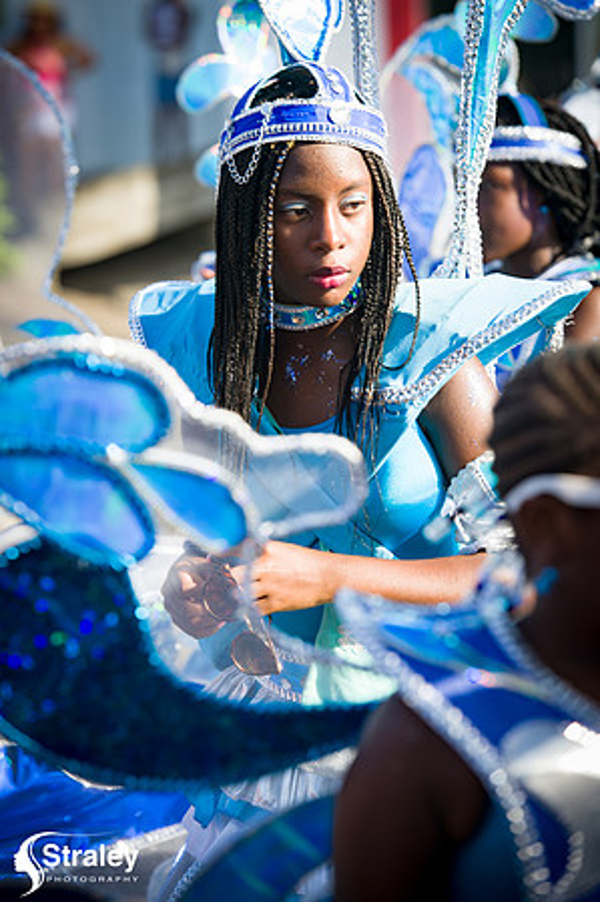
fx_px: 3758
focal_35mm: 150
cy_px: 451
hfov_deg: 9.1
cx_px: 300
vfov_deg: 13.7
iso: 100
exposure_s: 1/200
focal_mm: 150
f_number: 5.6
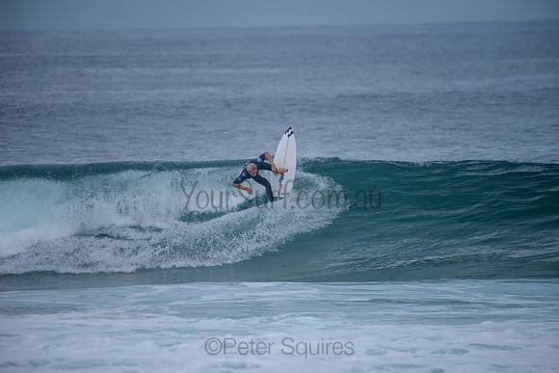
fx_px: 7765
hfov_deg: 4.1
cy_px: 186
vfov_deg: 2.8
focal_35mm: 500
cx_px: 280
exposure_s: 1/2000
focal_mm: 500
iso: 250
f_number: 5.6
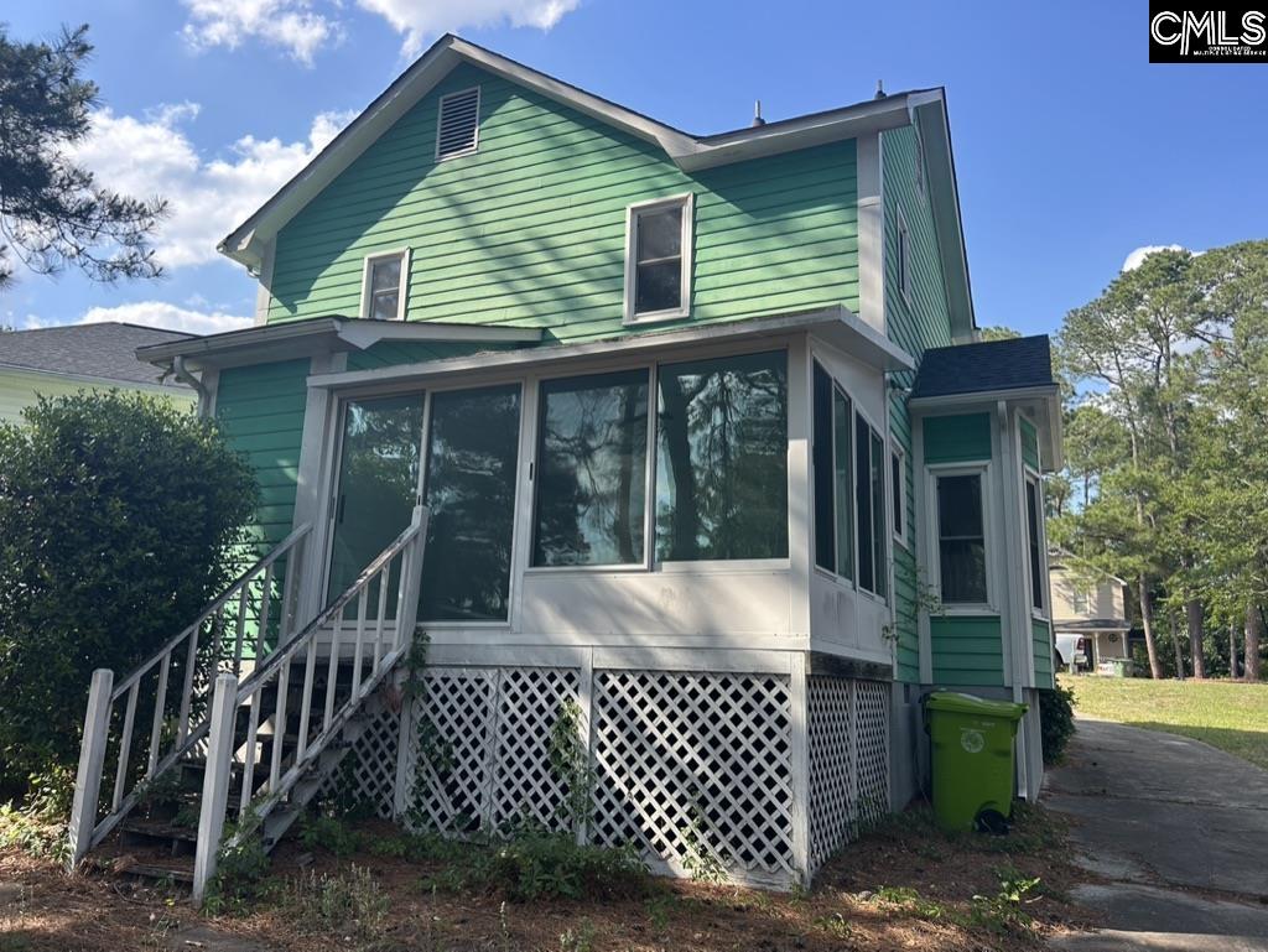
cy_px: 476
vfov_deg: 53.1
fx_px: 953
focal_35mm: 26
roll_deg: -1.2
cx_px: 634
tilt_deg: +14.1
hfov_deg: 67.3
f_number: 1.5
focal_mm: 5.7
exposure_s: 1/1377
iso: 50
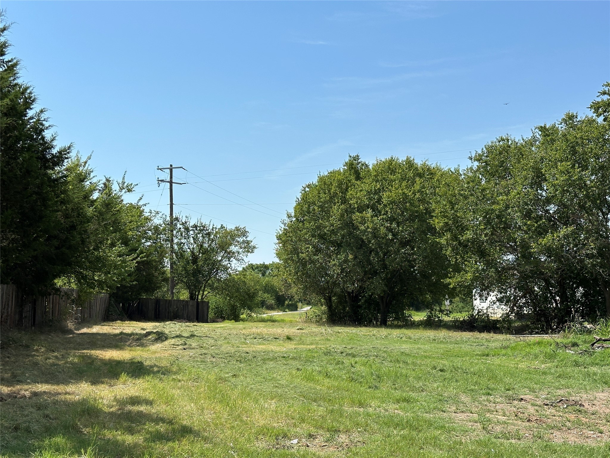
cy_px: 229
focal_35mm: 48
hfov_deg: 39.7
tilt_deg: +7.3
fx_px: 846
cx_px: 305
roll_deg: +1.8
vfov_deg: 30.3
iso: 64
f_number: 1.78
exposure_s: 1/5556
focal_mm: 6.86
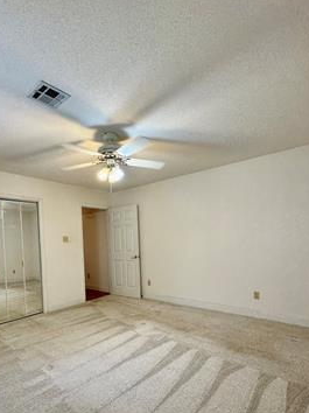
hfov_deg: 67.9
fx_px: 226
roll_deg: +2.3
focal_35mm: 19
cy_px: 248
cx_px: 122
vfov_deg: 83.6
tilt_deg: -2.3
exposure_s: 1/60
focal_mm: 2.22
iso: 200
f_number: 2.2
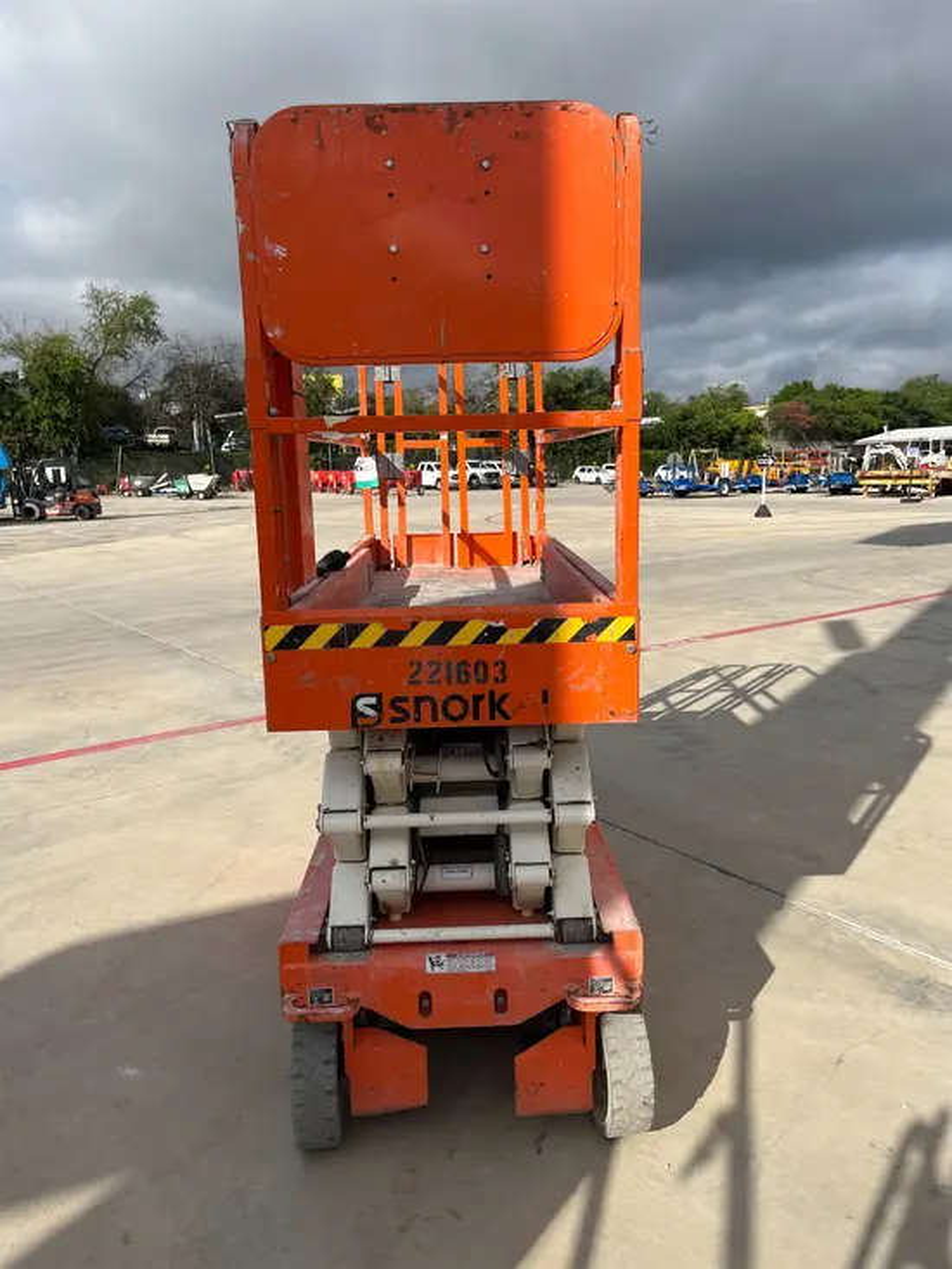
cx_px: 476
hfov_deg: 53.1
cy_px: 634
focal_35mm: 26
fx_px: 953
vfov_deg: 67.3
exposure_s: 1/4016
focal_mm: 5.1
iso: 50
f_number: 1.6
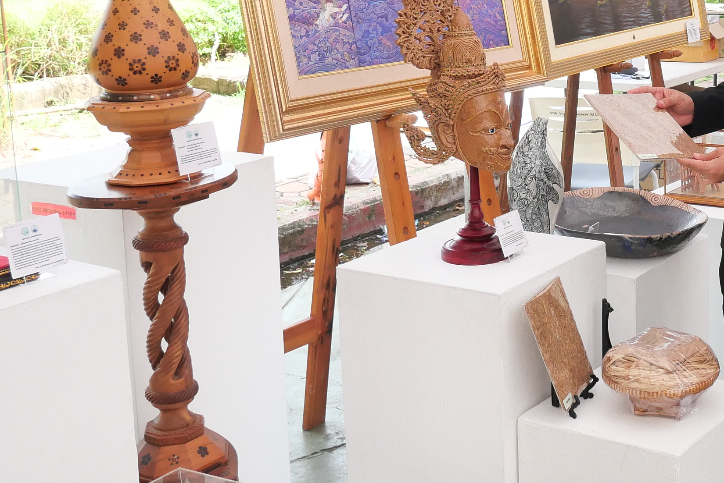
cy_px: 103
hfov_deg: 34.1
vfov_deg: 24.7
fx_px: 1087
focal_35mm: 54
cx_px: 697
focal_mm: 12
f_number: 5
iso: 800
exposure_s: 1/250
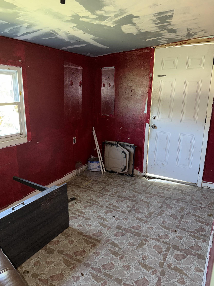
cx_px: 103
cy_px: 146
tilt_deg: -14.7
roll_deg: -0.3
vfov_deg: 69.4
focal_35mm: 25
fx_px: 206
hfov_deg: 54.9
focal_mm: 6.76
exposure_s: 1/17
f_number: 1.78
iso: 100
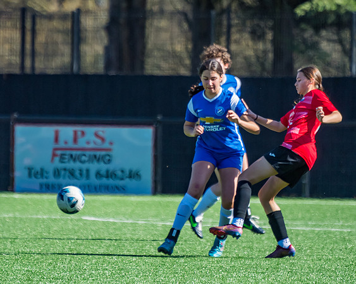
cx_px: 198
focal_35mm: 618
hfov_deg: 3.1
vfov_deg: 2.5
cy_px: 134
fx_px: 6514
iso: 400
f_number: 4
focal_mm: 270
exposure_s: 1/2500
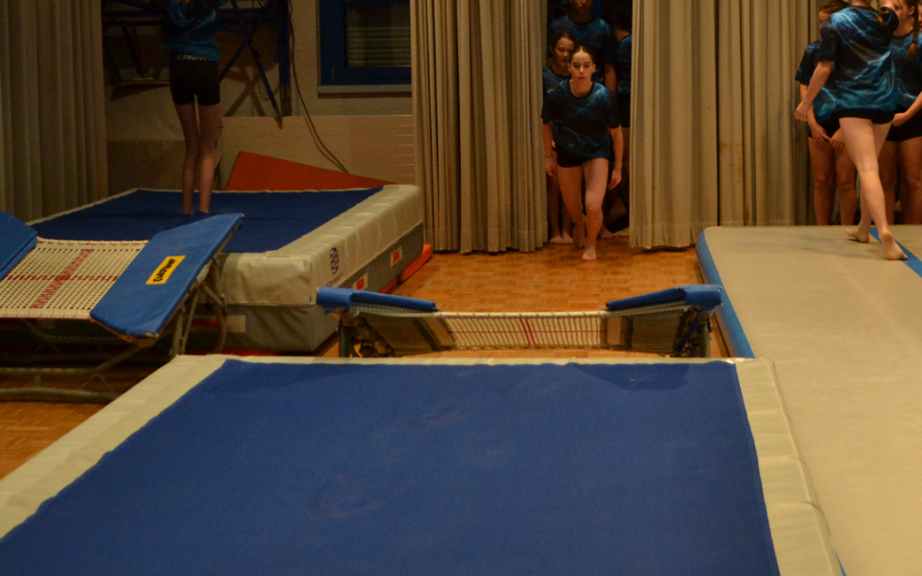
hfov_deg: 32.0
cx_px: 499
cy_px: 115
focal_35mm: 64
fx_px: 1608
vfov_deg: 20.1
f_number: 3.8
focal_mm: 20
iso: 1100
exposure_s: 1/500
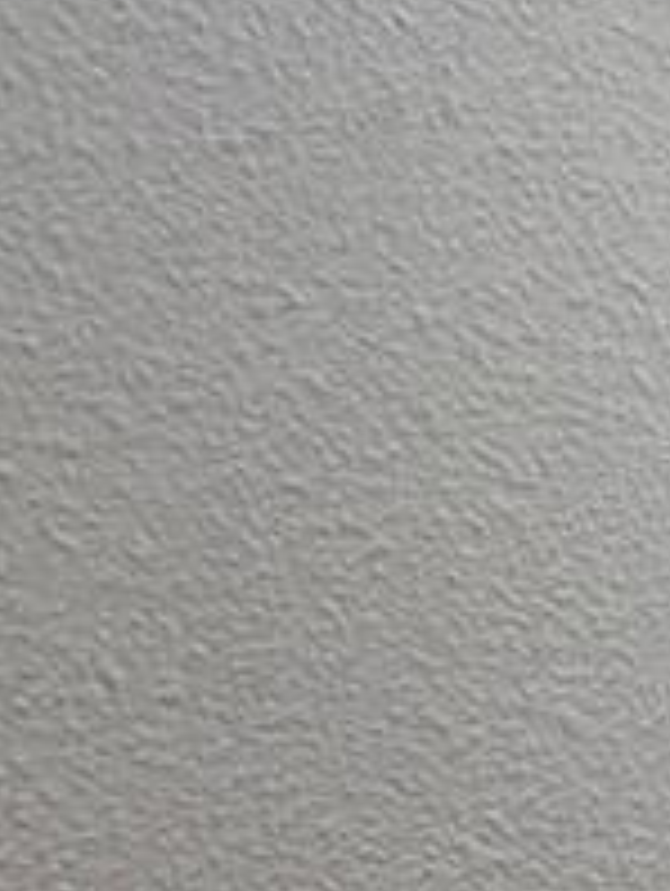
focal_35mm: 106
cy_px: 997
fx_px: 2730
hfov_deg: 8.8
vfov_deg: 17.8
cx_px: 2444
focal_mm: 2.22
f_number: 2.2
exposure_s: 1/120
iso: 80
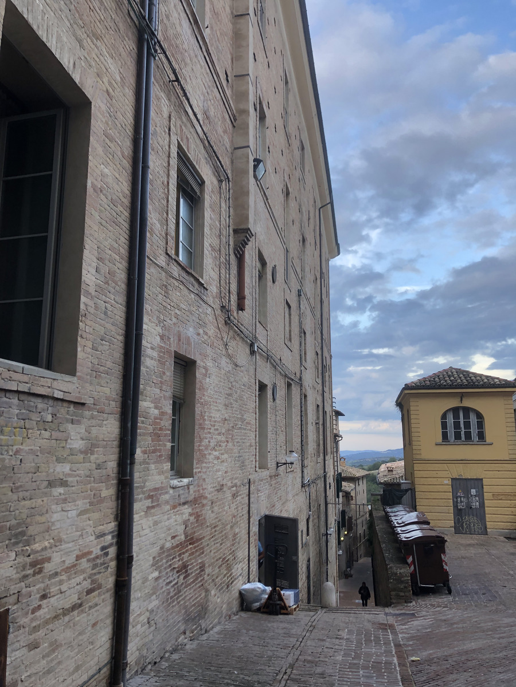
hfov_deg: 49.7
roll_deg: +0.2
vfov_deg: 63.4
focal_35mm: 28
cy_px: 344
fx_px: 557
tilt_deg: +11.0
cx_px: 258
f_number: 1.8
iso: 40
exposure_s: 1/120
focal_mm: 4
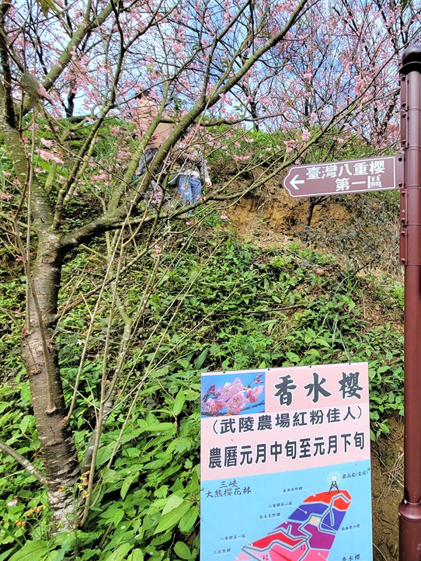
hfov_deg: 62.5
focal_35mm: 18
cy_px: 278
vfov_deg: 87.7
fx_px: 292
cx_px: 363
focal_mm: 2.2
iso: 50
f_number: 2.2
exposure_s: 1/510
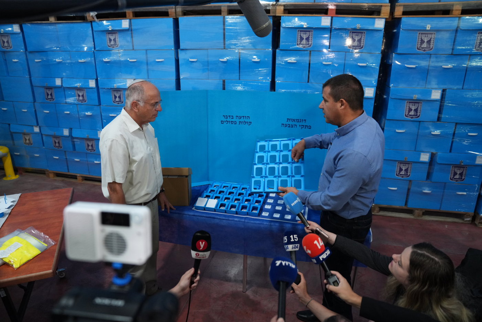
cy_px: 161
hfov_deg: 73.7
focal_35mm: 24
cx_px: 241
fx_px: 322
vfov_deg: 53.2
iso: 2500
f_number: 2.8
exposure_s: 1/160
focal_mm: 24
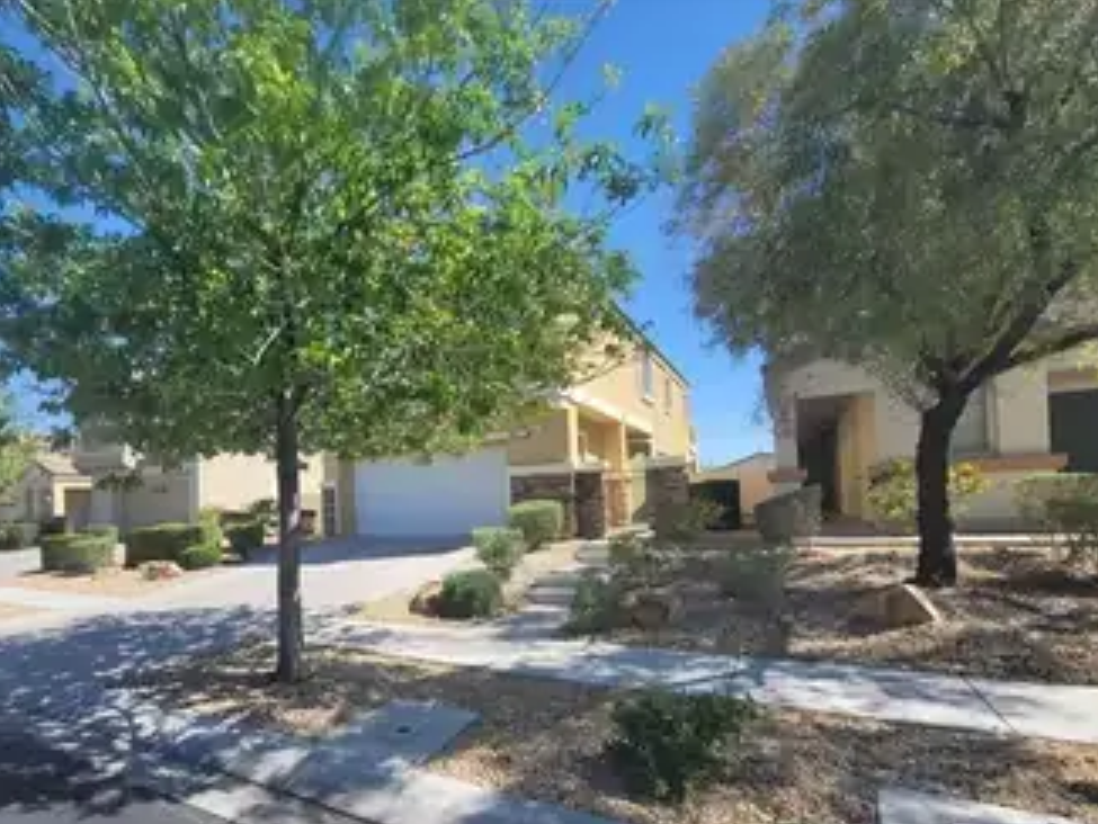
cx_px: 456
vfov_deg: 77.1
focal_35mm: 16
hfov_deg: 93.6
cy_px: 500
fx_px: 508
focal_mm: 2.2
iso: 64
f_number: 2.2
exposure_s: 1/1245
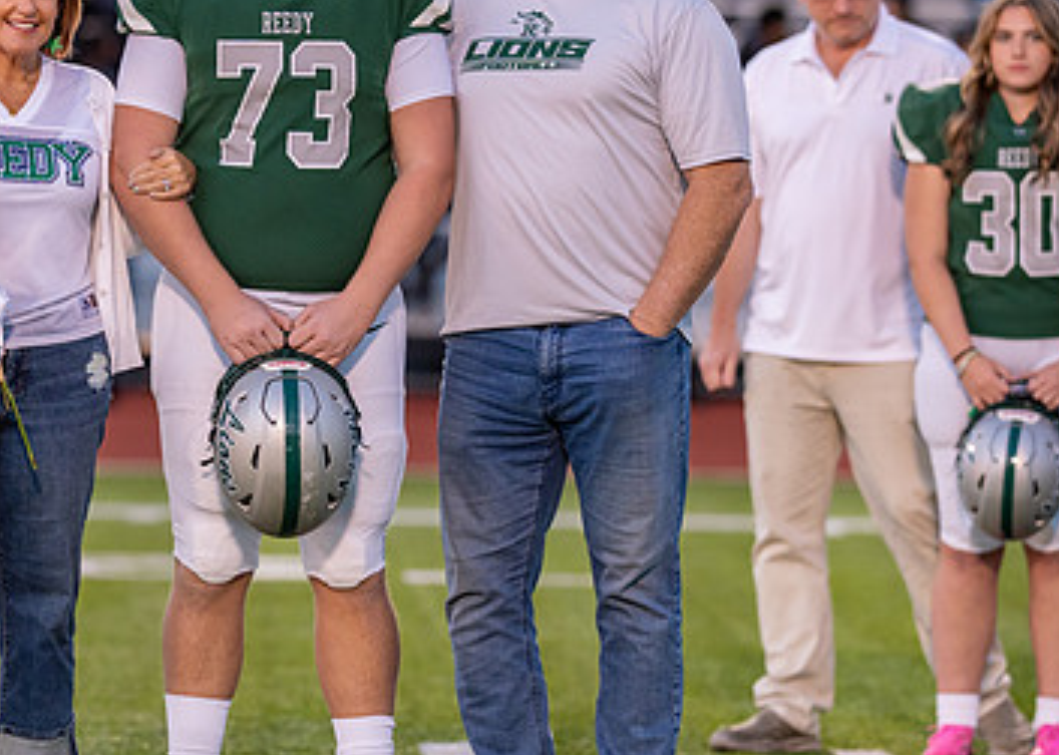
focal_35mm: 331
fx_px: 9950
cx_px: 339
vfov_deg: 4.3
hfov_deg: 6.1
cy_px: 266
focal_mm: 135
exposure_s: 1/640
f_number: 2.2
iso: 500
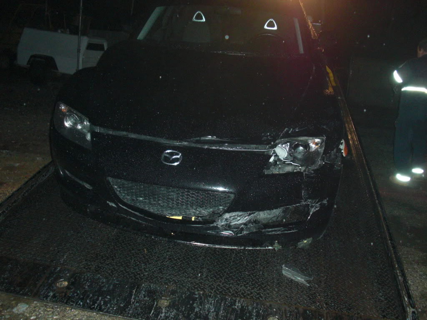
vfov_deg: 39.7
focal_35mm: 36
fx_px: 444
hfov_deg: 51.4
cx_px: 214
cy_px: 160
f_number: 2.8
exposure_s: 1/60
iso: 200
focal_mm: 6.3
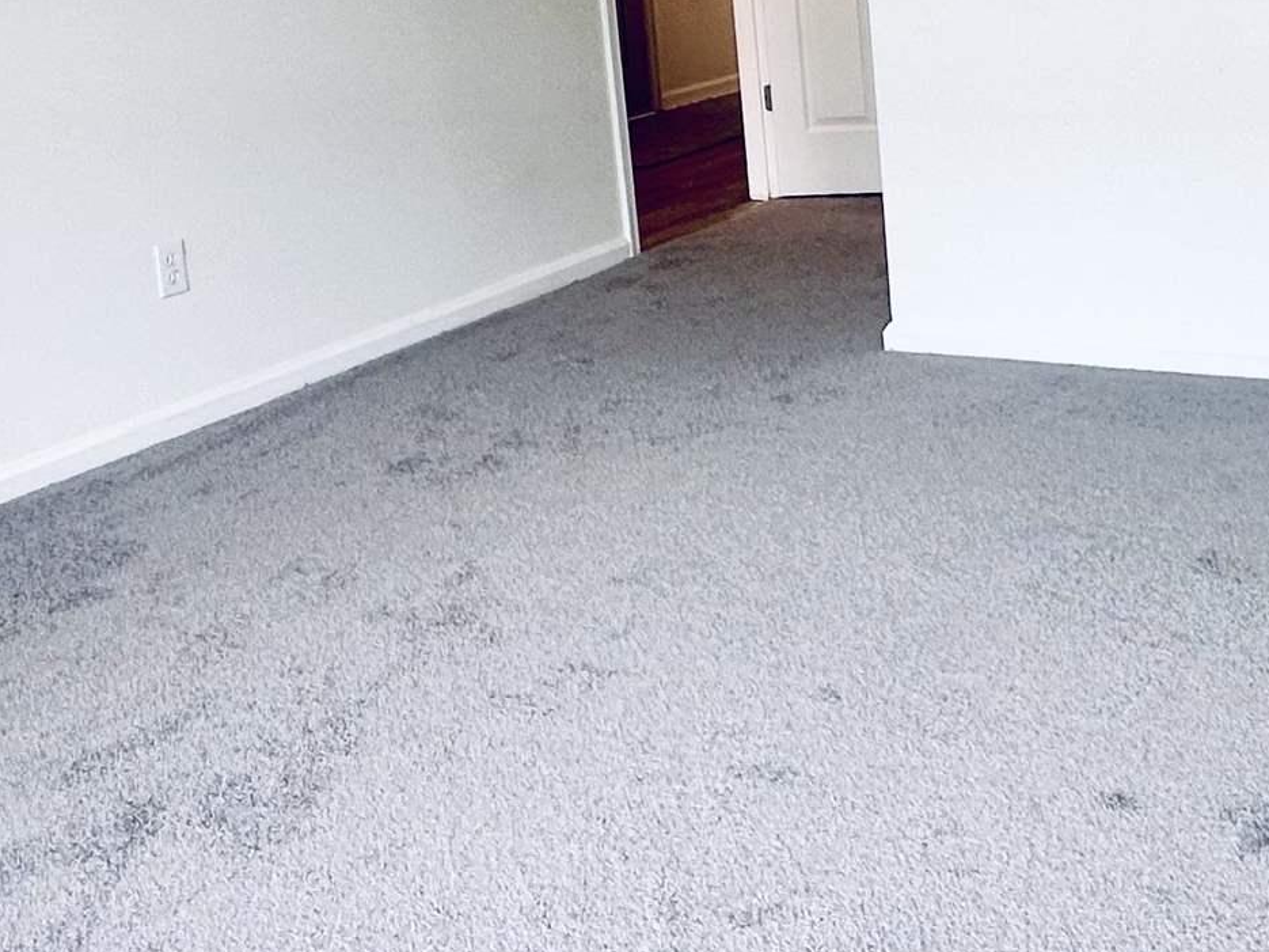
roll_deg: +4.3
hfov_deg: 41.2
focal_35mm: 46
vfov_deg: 30.2
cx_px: 692
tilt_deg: -6.5
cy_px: 100
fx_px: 1686
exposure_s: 1/99
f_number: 2.2
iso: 100
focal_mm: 2.22
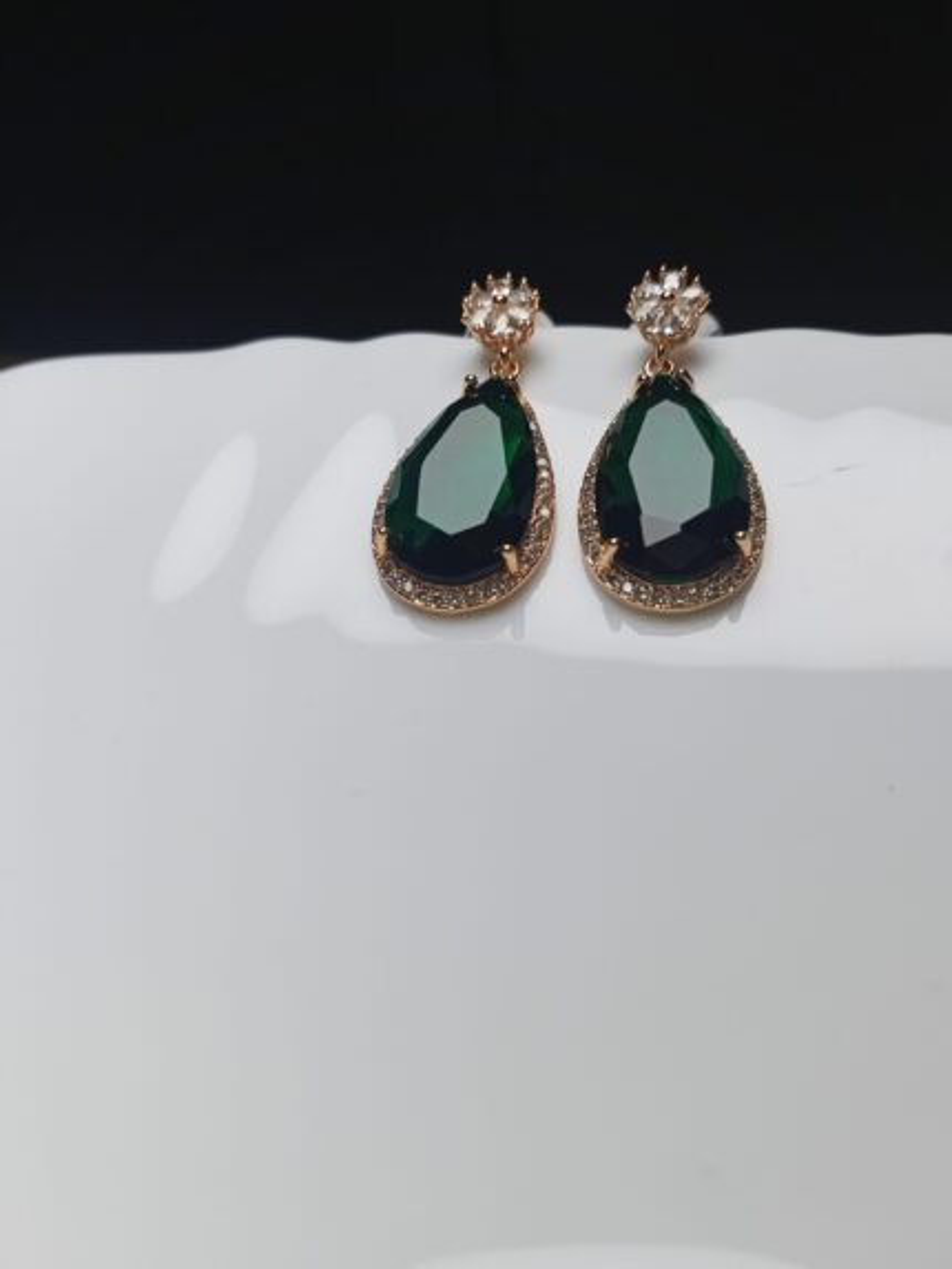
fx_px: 990
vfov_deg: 65.3
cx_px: 476
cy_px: 634
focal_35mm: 27
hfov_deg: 51.4
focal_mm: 3.98
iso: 50
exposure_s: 1/187
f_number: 1.8
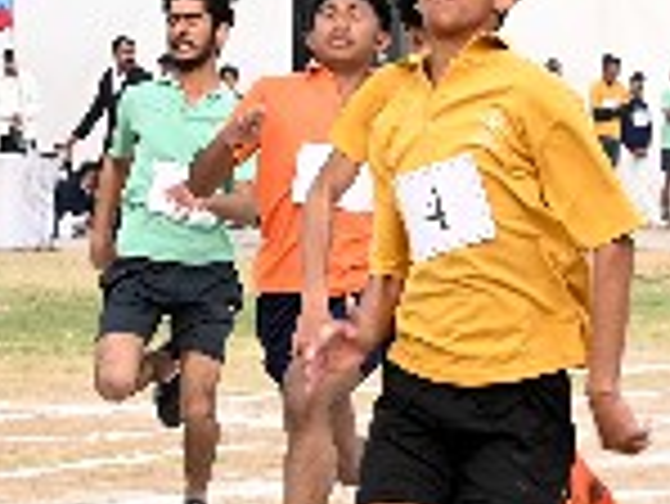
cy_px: 281
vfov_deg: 4.7
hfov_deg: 6.2
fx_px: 6121
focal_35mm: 316
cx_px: 800
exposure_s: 1/400
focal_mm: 48
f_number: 7.1
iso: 200
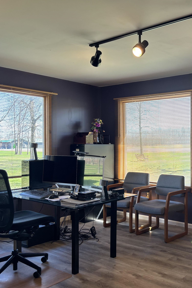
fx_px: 296
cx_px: 166
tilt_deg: -0.2
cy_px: 144
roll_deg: +0.2
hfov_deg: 34.3
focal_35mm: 37
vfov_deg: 51.9
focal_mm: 5.96
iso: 80
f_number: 1.6
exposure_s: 1/120
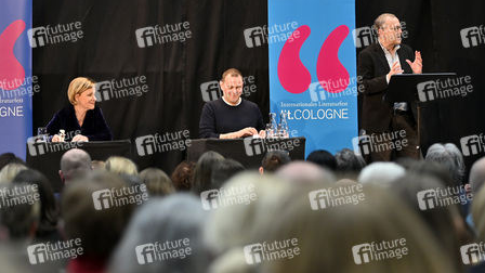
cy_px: 116
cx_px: 243
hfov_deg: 21.4
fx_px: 1286
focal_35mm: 100
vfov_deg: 12.1
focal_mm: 95
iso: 800
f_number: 2.8
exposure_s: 1/400
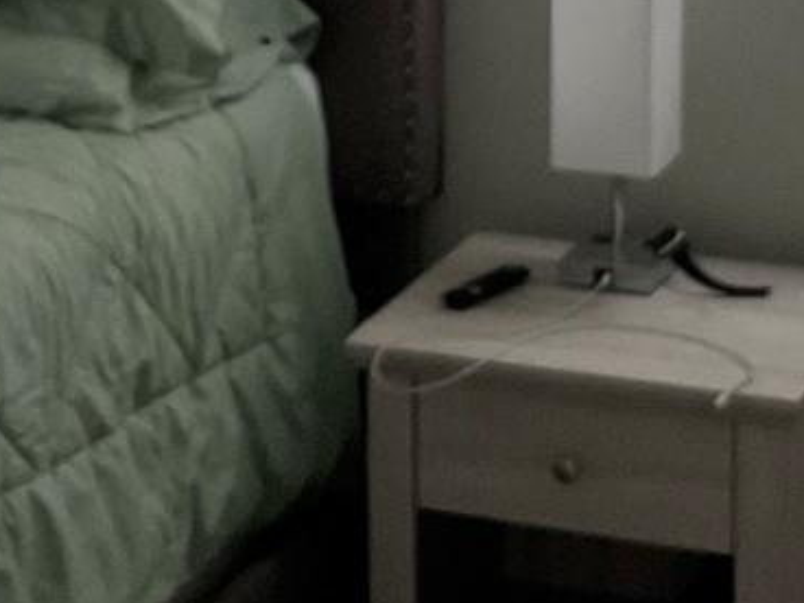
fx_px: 2927
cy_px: -168
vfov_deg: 11.5
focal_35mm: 126
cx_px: 354
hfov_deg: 15.6
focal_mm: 3
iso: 32
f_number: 1.8
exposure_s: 1/60
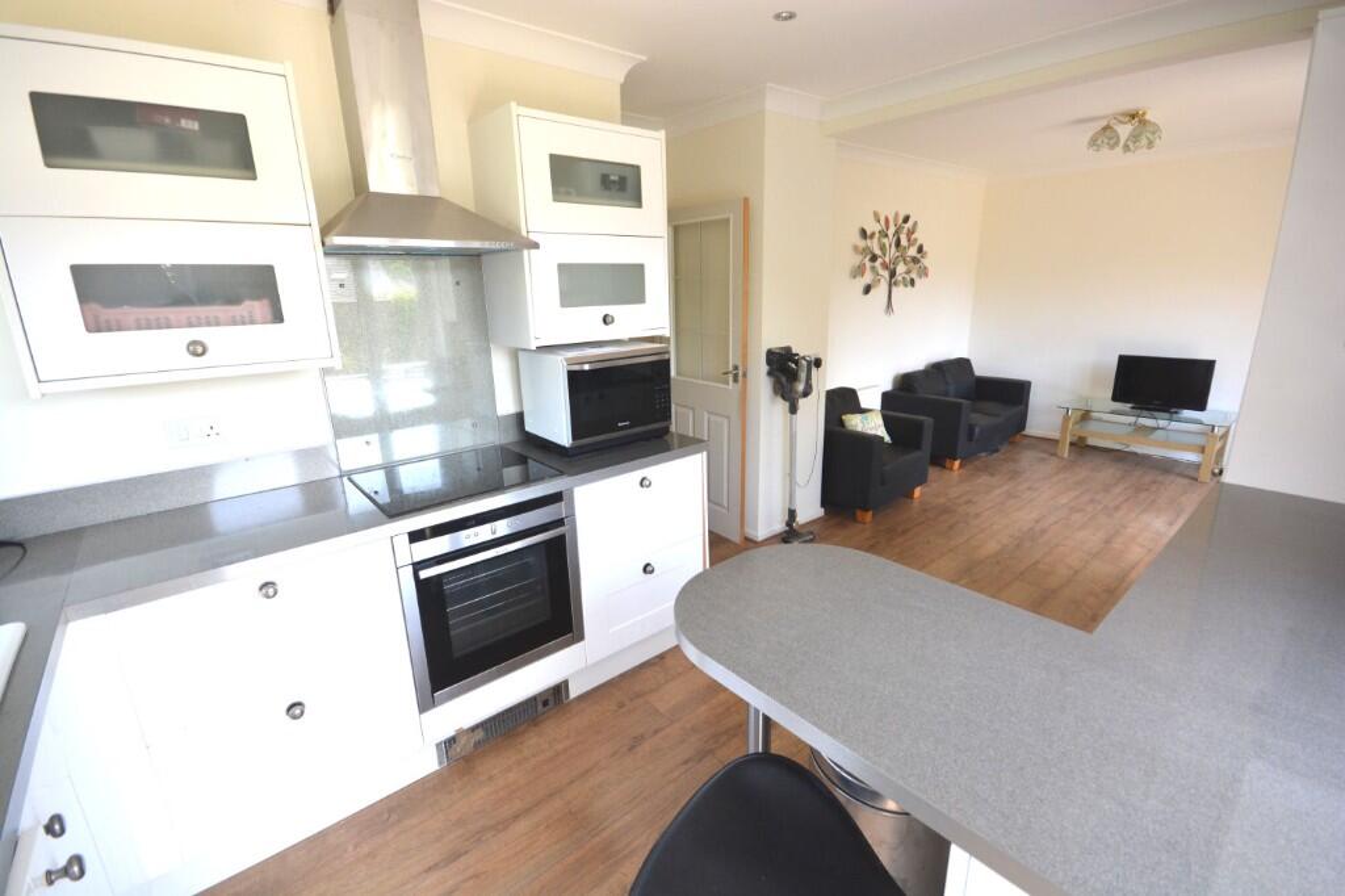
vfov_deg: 77.3
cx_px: 672
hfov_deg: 100.4
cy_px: 448
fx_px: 560
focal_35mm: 15
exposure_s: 1/80
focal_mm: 10
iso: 400
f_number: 8
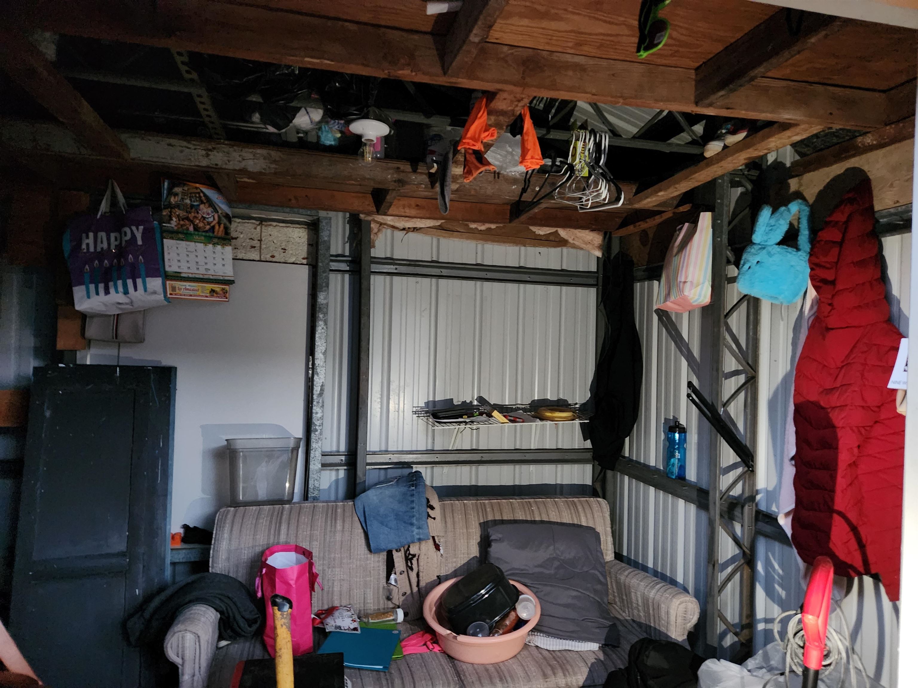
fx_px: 610
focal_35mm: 23
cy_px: 344
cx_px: 459
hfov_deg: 73.9
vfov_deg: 58.9
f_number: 1.8
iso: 1250
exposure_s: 1/24
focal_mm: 5.4
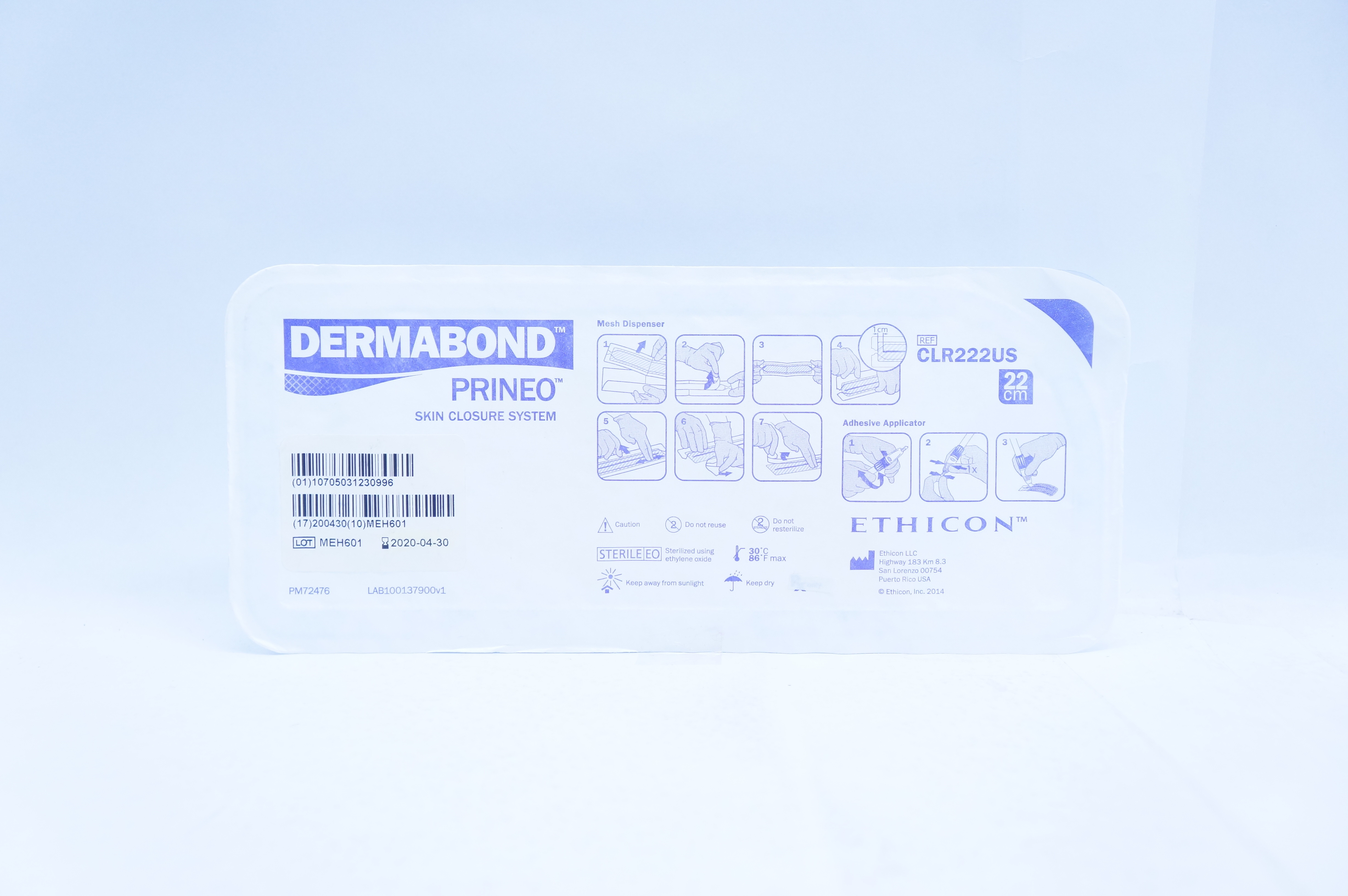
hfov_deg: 41.2
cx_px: 674
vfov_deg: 28.0
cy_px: 448
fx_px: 1795
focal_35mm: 48
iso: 800
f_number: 4.5
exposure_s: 1/200
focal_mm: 32
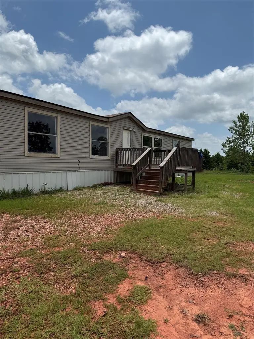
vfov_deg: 71.6
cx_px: 127
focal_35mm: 24
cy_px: 170
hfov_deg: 56.8
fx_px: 235
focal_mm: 6.76
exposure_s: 1/9091
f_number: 1.78
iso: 80
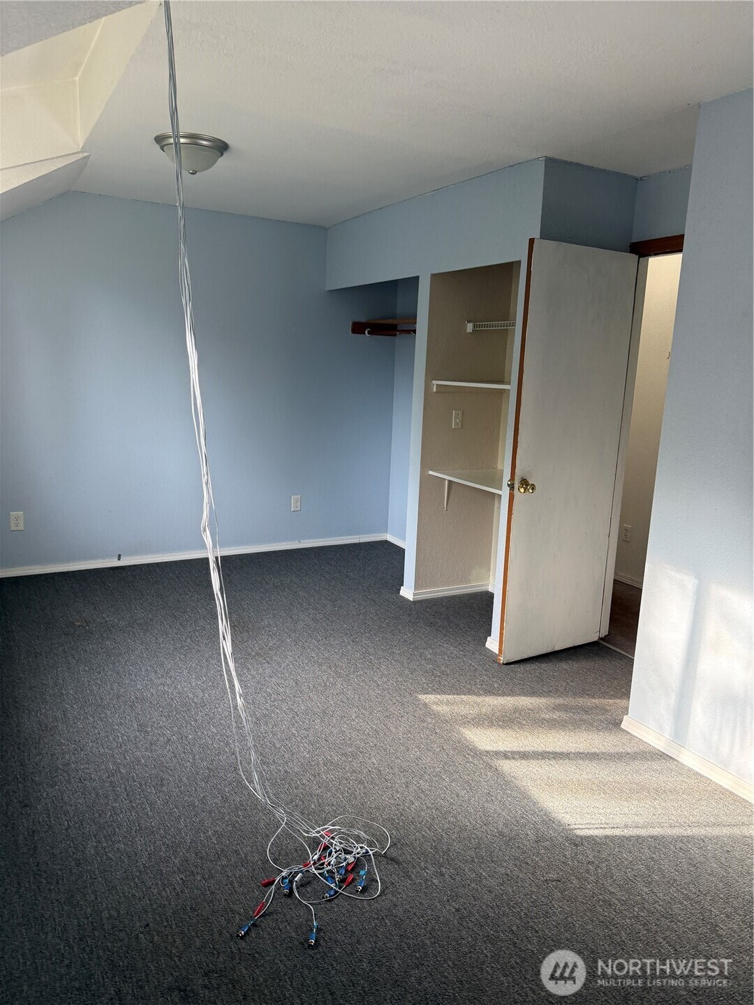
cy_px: 502
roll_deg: -4.0
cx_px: 377
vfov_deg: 71.6
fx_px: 697
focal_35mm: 24
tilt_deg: -11.5
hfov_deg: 56.8
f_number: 1.78
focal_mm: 6.76
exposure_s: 1/148
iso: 160
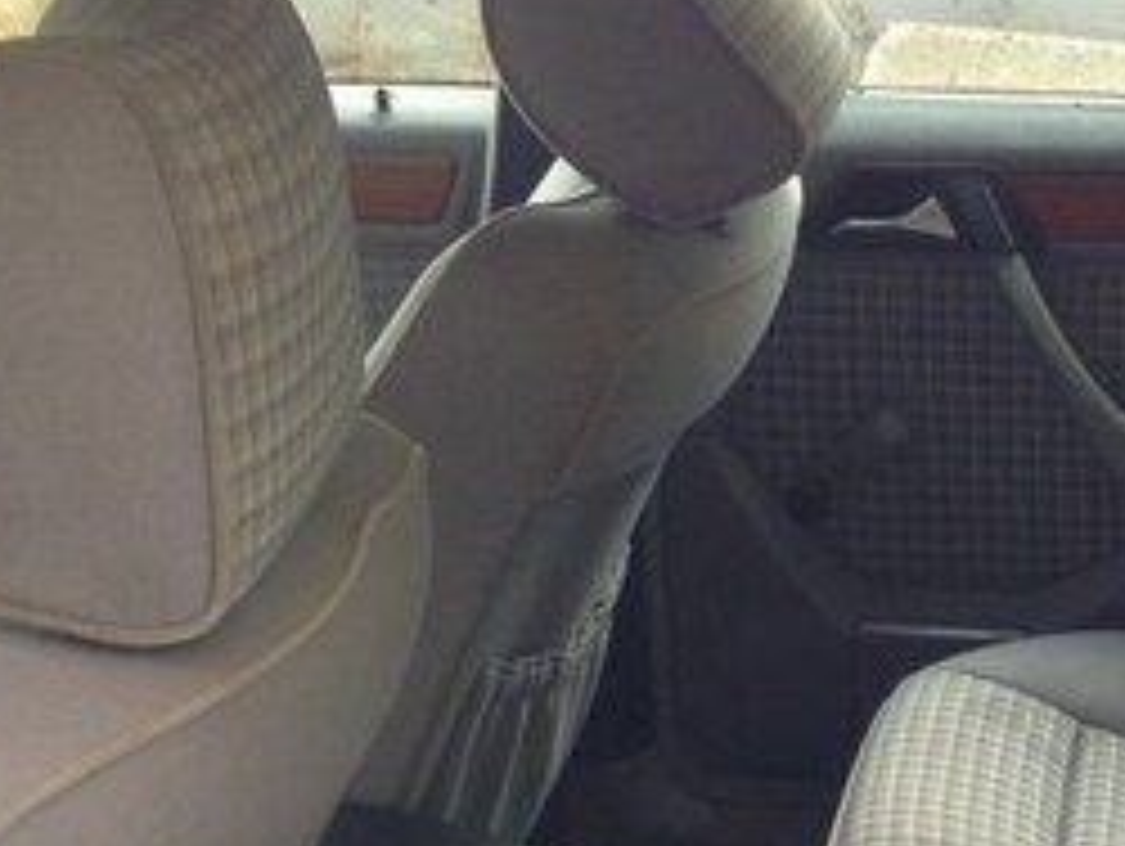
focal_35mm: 87
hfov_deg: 21.4
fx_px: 2830
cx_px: 1206
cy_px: 1006
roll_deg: -1.9
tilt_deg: -30.8
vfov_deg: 16.3
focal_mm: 4.12
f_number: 2.4
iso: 64
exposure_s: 1/40
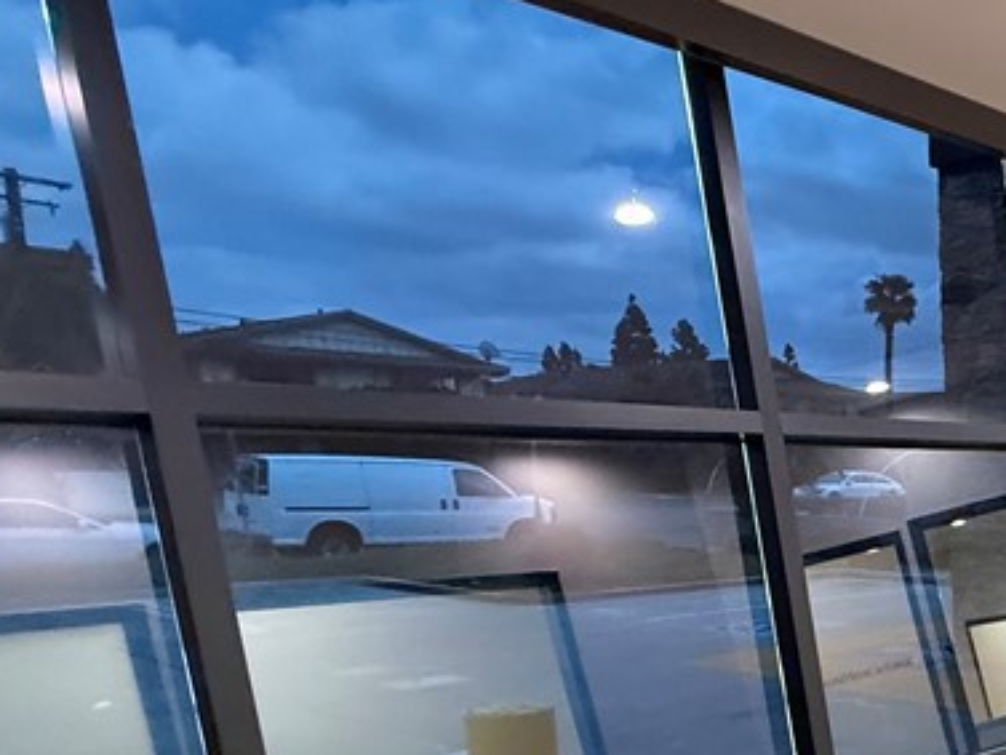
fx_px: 1105
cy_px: 659
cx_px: 1249
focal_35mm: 38
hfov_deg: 36.1
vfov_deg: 35.8
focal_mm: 2.22
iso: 640
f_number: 2.2
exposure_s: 1/60
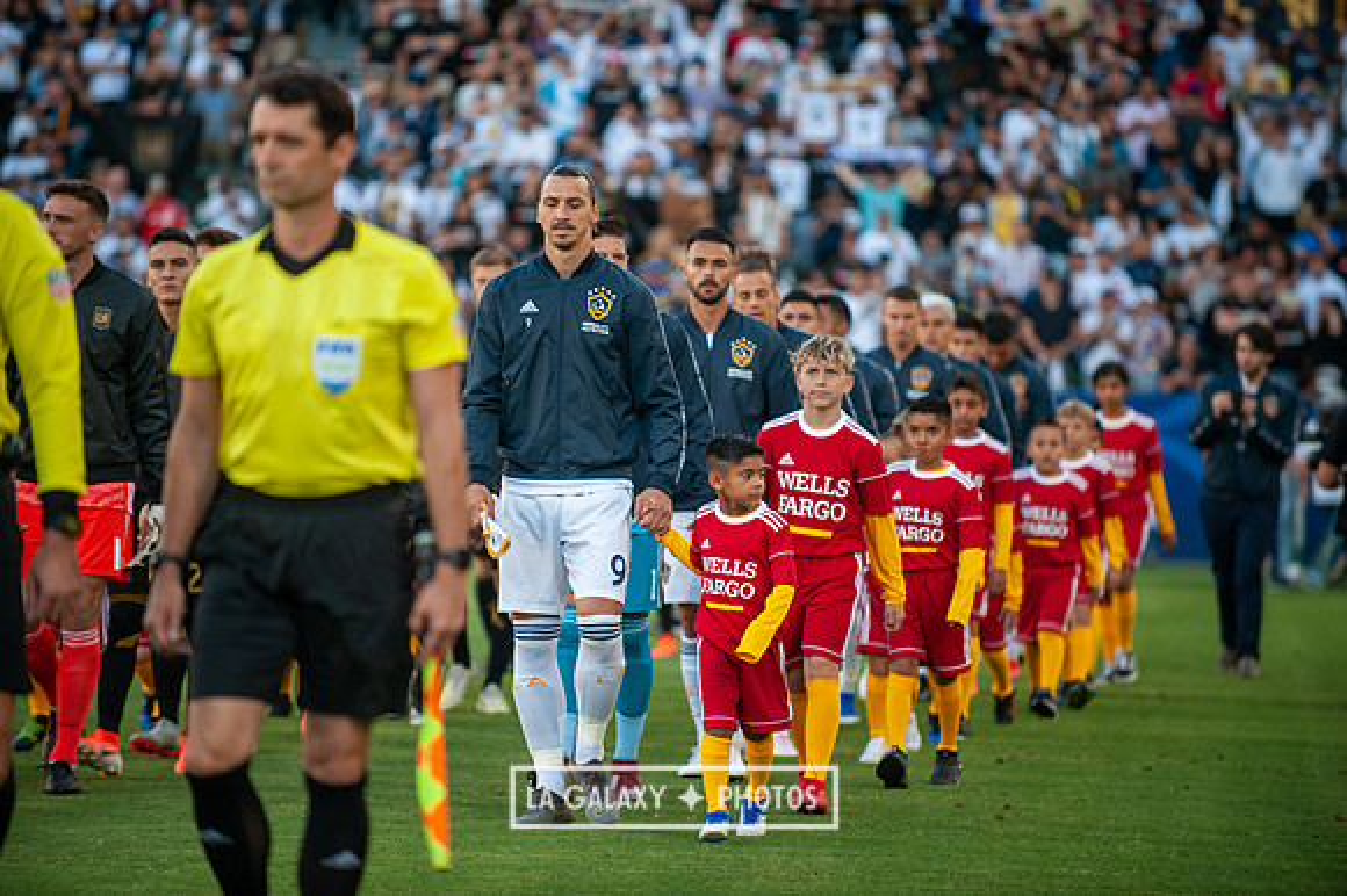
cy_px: 448
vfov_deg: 6.9
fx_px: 7479
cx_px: 674
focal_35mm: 200
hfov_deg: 10.3
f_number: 2.8
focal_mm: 200
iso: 800
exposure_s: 1/800
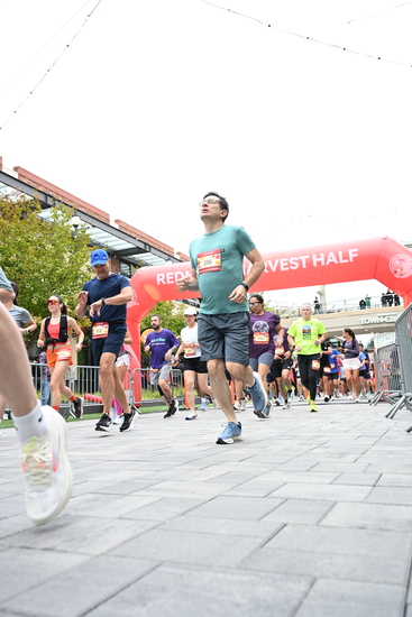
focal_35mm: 30
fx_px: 523
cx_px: 206
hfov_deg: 43.0
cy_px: 308
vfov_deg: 61.1
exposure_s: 1/640
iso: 2000
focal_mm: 30.5
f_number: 4
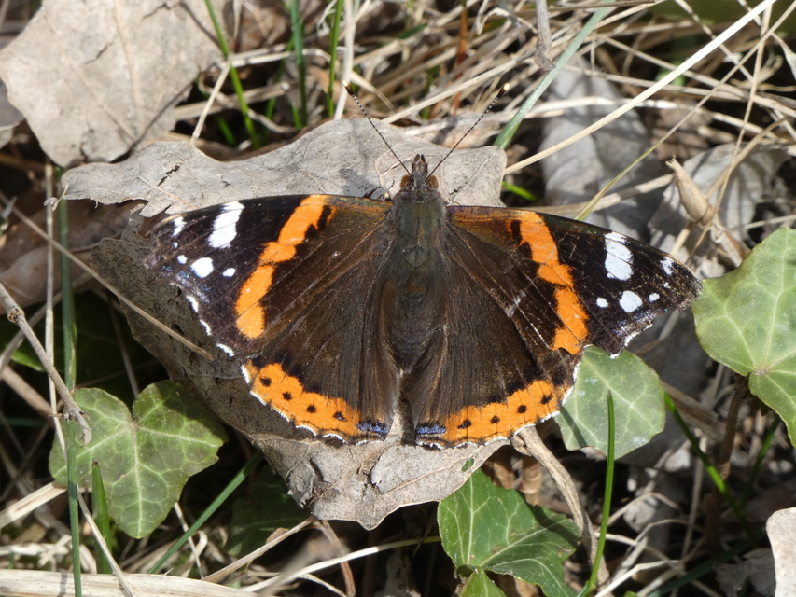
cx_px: 398
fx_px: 11499
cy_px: 298
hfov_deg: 4.0
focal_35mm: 500
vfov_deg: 3.0
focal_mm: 89.5
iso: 125
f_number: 5.6
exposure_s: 1/100
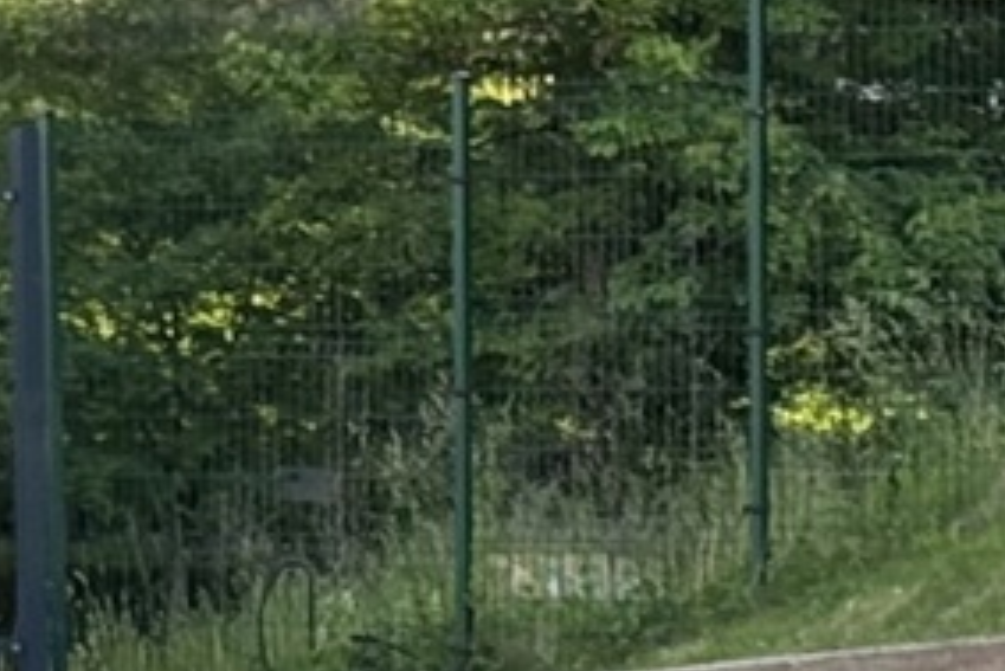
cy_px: 1782
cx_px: 1271
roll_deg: -0.6
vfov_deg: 4.7
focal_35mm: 282
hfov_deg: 7.2
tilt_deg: -8.1
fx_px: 7876
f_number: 1.78
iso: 64
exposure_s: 1/293
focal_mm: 6.76
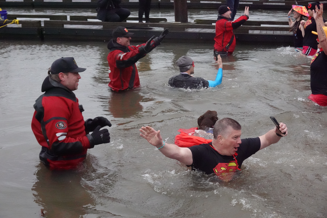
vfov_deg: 20.9
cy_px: 109
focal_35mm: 65
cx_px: 164
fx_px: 590
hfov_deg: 31.0
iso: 5000
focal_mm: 23.86
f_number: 4.5
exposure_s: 1/5000
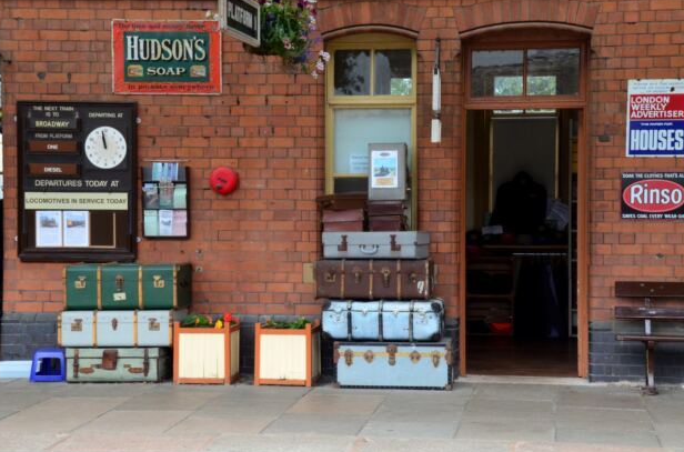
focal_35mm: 81
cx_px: 338
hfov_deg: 25.1
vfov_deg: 16.8
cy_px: 220
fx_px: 1535
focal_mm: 52
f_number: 16
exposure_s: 1/200
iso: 1250
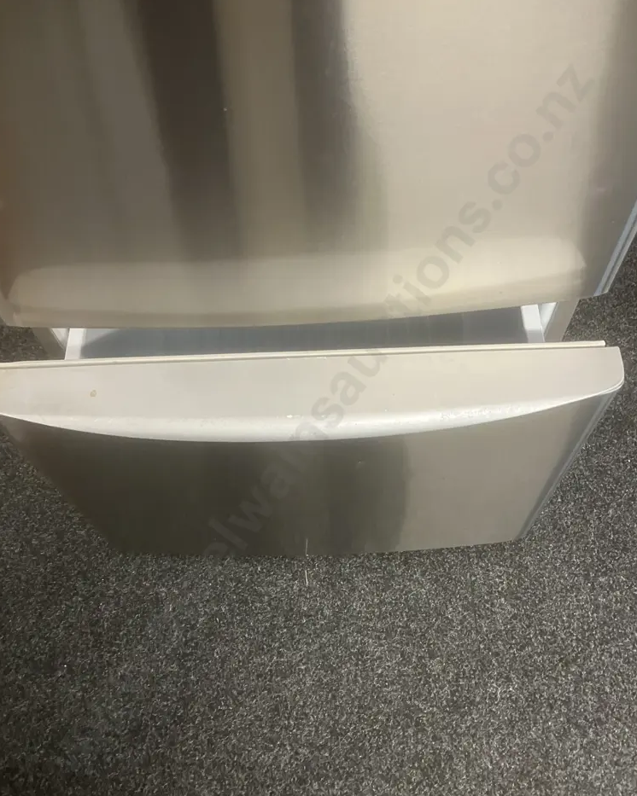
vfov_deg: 58.7
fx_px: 707
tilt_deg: -60.7
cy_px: 421
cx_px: 320
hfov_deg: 48.5
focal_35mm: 30
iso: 250
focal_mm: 3.99
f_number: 1.8
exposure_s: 1/33
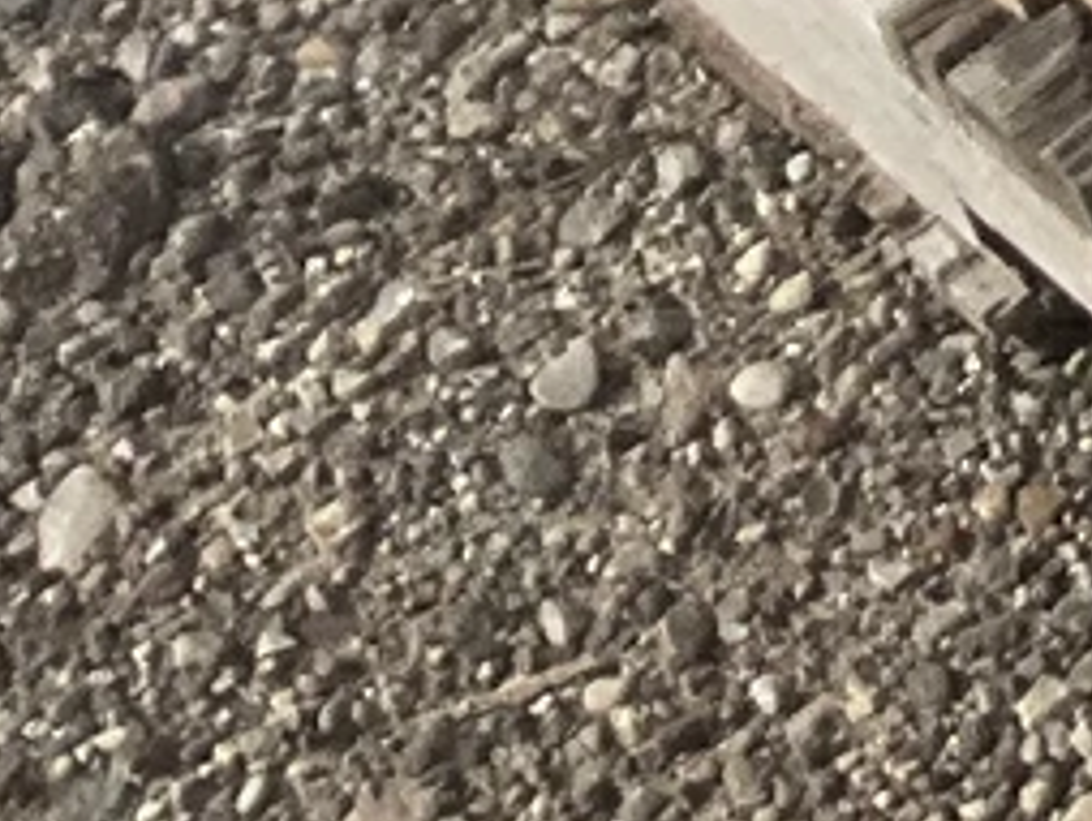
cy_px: -1694
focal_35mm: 228
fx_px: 7199
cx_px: 3637
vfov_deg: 6.0
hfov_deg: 7.3
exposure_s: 1/4405
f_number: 1.8
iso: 25
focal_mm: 3
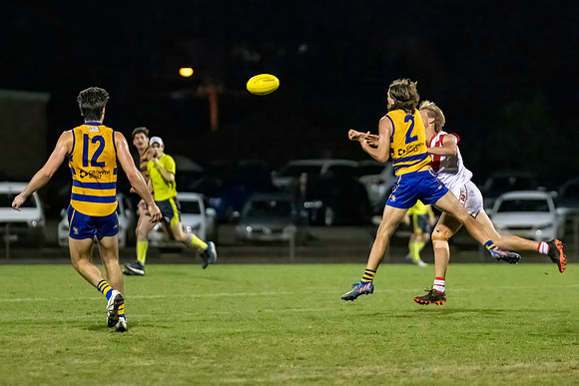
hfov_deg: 5.4
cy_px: 138
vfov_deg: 3.6
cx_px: 391
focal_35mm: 382
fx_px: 6138
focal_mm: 210
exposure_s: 1/1250
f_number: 2.8
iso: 10000
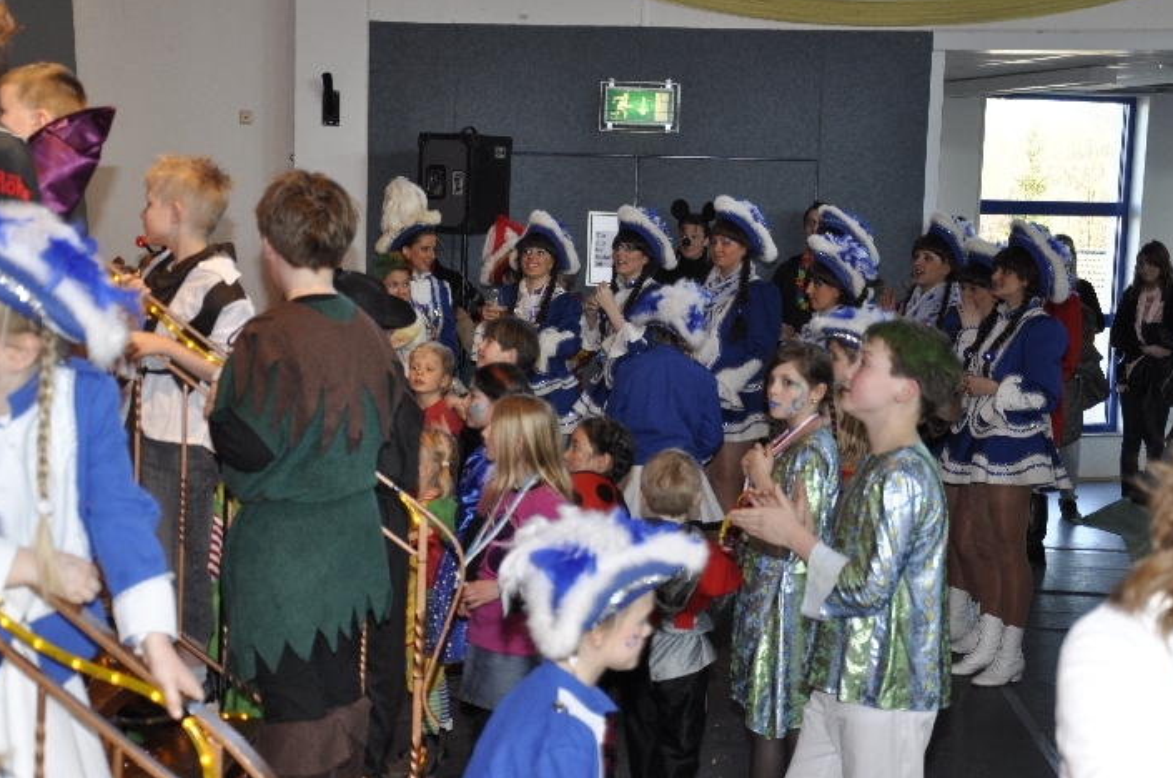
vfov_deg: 22.7
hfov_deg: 33.7
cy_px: 410
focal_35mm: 60
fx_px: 1938
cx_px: 577
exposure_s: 1/60
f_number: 5
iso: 400
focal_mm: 35
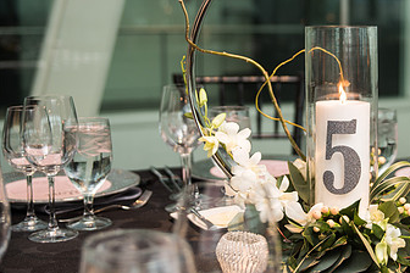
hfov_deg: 26.4
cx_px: 341
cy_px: 97
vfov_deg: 18.1
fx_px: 854
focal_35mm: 75
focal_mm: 40
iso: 200
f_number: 2.8
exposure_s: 1/100
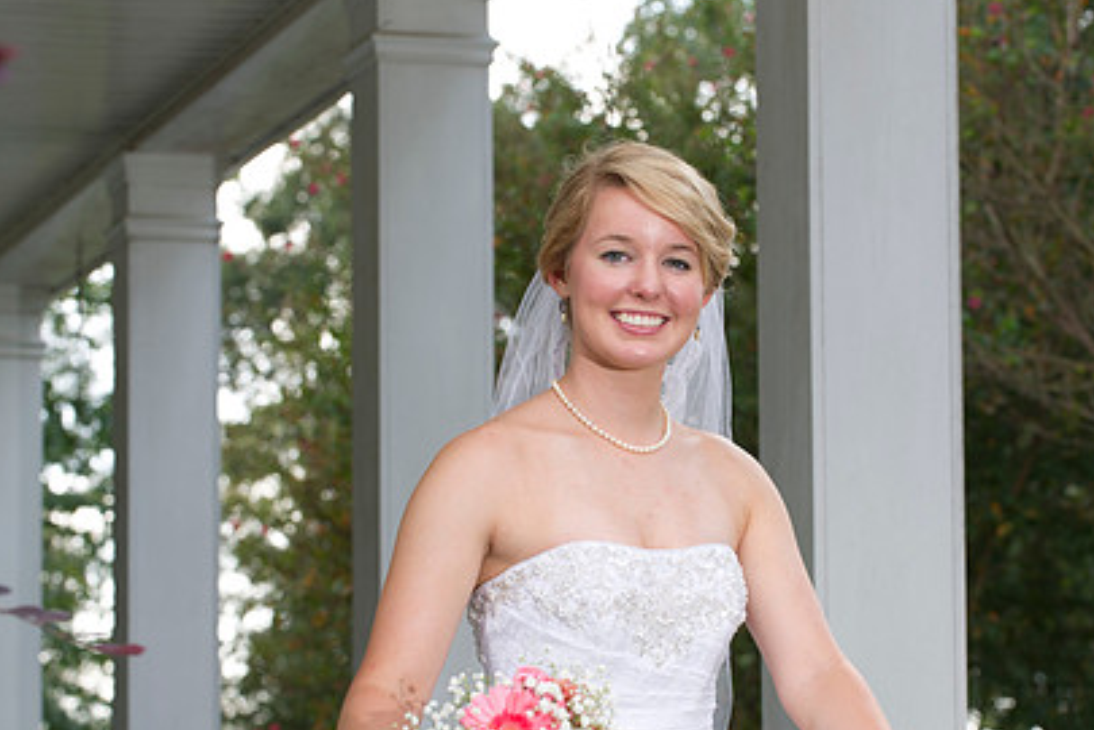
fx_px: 4436
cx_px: 640
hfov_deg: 14.1
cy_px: 462
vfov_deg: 9.4
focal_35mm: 146
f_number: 5.6
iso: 250
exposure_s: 1/100
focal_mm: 102
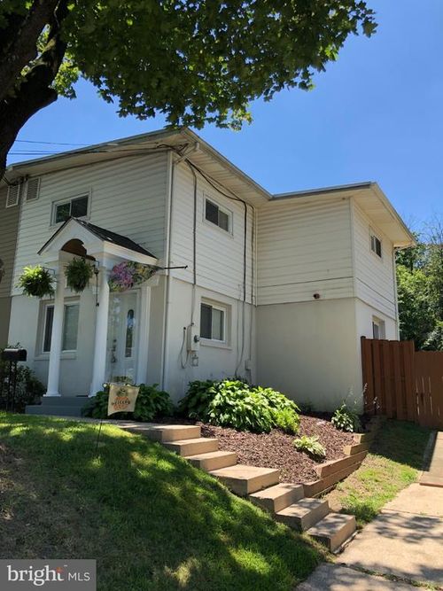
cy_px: 296
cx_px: 222
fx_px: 478
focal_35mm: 28
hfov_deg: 49.7
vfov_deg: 63.5
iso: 20
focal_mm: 4
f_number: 1.8
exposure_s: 1/883
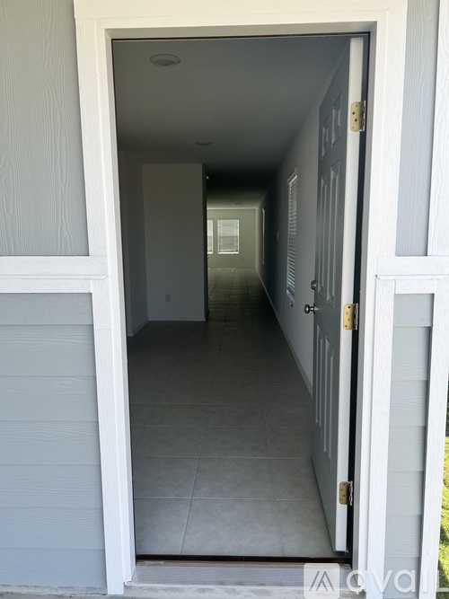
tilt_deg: -9.1
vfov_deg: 67.3
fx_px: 450
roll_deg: -0.5
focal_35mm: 26
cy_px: 300
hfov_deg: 53.0
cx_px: 224
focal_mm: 5.7
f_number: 1.5
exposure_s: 1/797
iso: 50
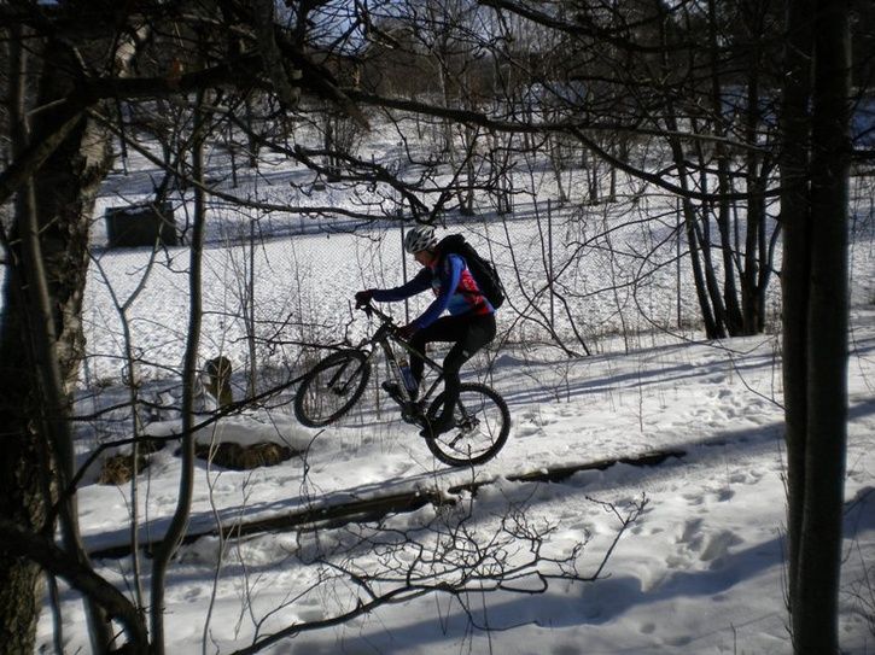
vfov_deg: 40.7
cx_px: 438
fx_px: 884
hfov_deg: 52.6
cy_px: 328
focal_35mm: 35
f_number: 4.6
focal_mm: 6.3
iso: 80
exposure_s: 1/1000
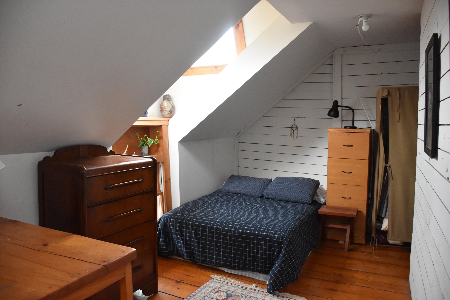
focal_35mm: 27
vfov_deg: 47.9
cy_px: 150
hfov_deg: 67.4
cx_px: 225
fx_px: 337
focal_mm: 18
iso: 2800
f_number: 4
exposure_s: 1/60
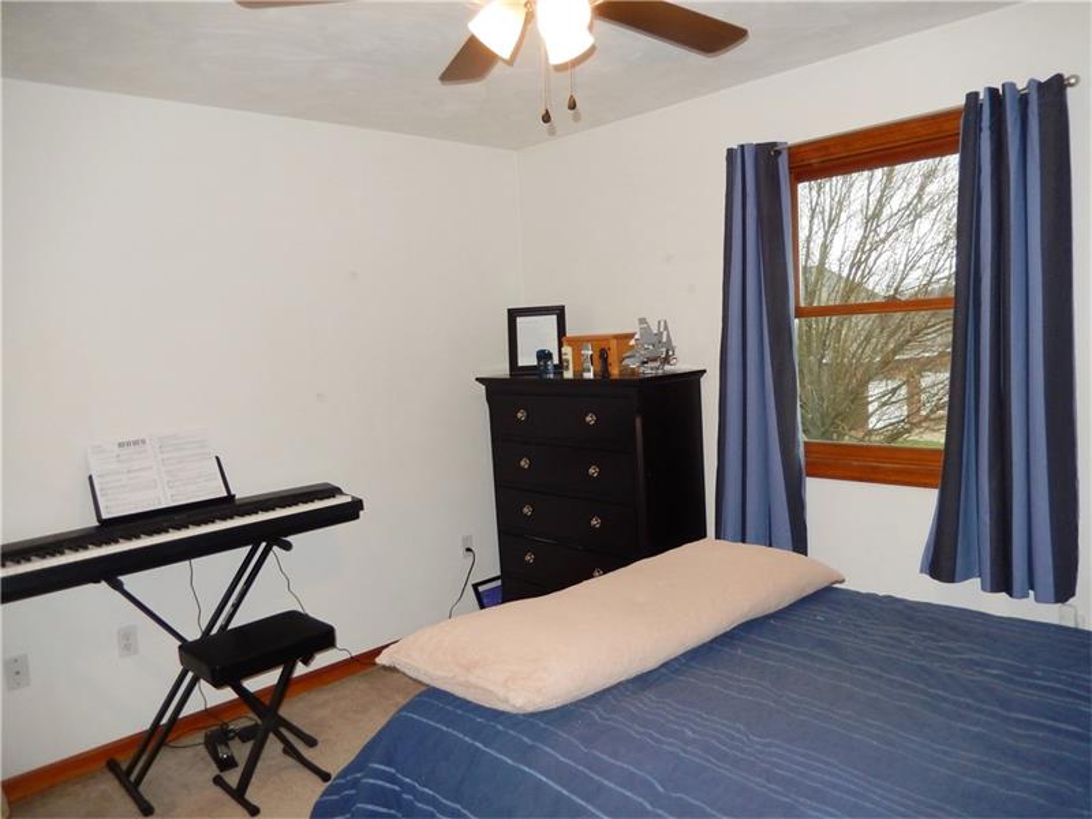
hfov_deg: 69.4
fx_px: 789
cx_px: 546
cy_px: 410
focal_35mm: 25
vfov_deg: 54.9
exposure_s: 1/30
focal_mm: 4.5
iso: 200
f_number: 3.4
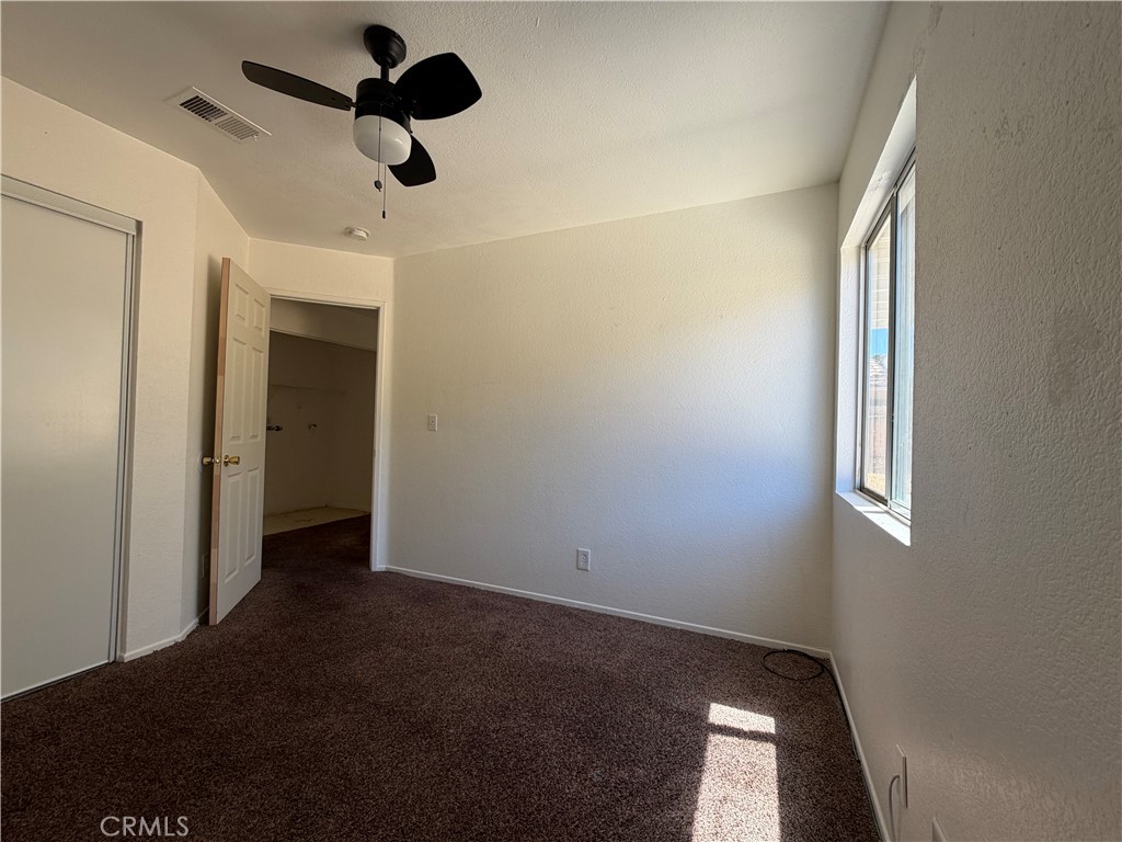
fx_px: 454
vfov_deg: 85.7
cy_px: 421
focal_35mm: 14
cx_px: 561
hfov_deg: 102.1
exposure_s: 1/121
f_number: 2.2
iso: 50
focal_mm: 2.22
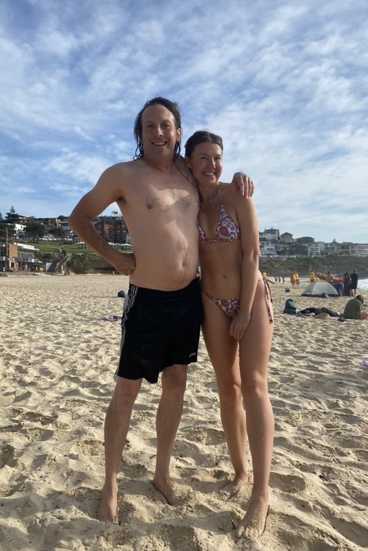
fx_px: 444
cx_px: 196
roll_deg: -0.5
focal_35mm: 29
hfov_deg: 45.0
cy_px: 272
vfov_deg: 63.6
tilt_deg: +1.0
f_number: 1.8
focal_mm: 4.25
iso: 32
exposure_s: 1/3401
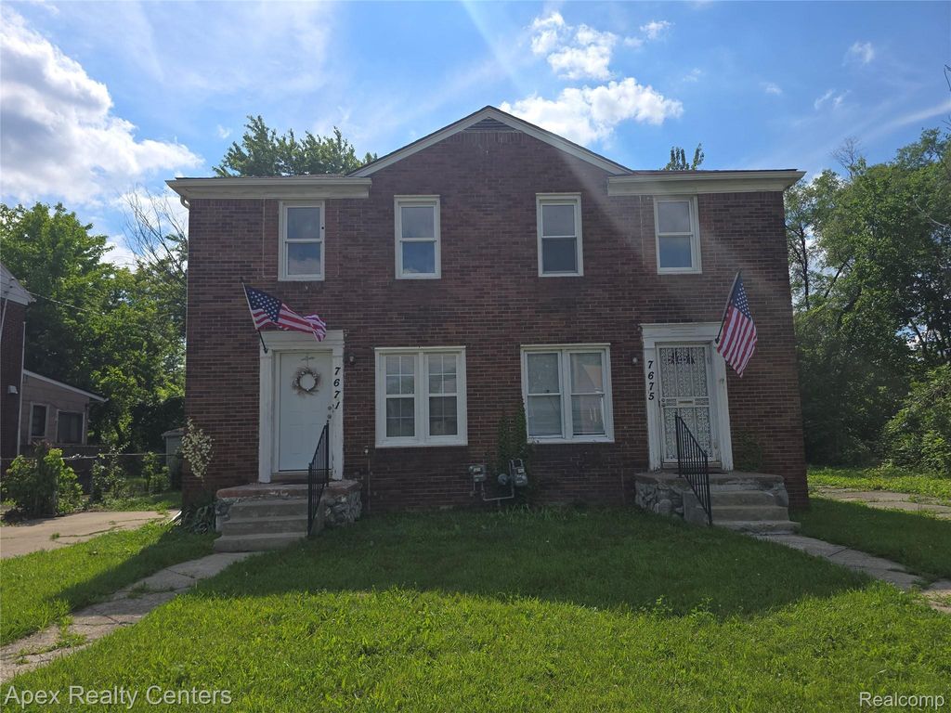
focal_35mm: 23
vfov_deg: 58.9
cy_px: 356
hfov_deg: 73.9
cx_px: 476
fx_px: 632
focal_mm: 6.3
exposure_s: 1/1258
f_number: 1.7
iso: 12
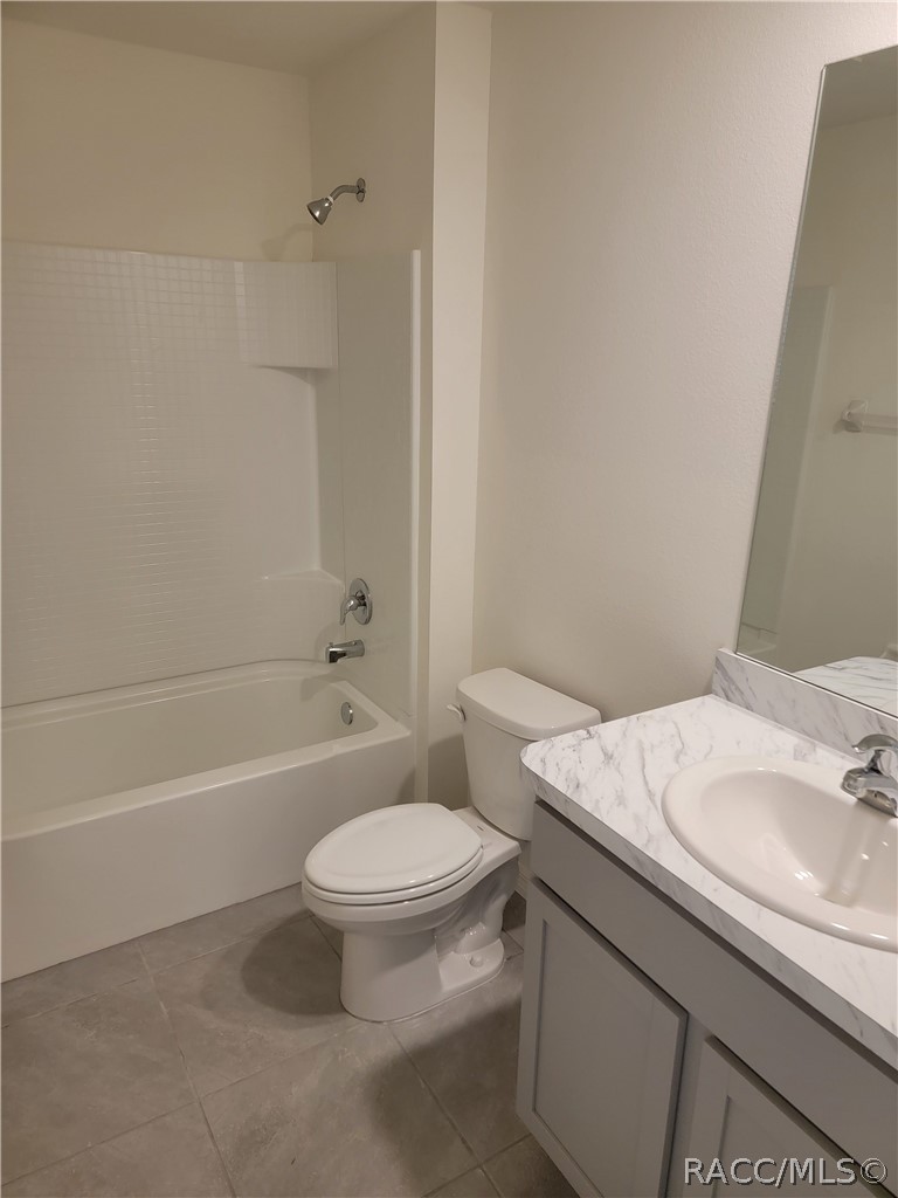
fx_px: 830
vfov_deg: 71.6
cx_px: 449
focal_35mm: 24
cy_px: 599
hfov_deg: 56.8
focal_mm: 6.7
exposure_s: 1/120
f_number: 1.8
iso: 320
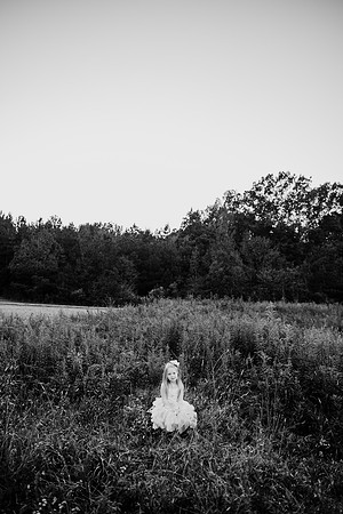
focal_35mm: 24
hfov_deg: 53.1
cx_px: 172
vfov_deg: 73.7
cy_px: 257
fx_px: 343
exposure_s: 1/640
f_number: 2.5
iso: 250
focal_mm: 24
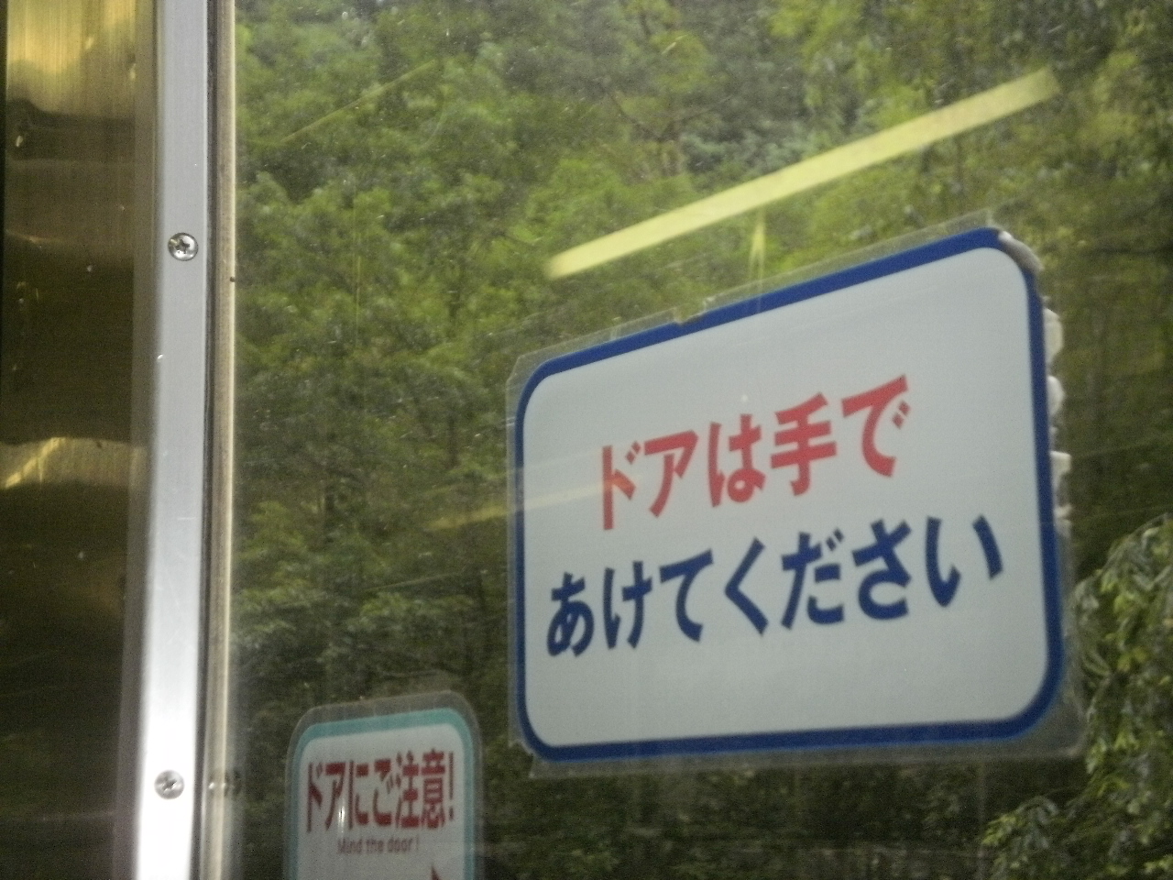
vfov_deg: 22.9
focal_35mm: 64
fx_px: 2169
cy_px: 440
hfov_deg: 30.3
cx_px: 586
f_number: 4.4
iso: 400
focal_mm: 11.3
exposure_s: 1/250
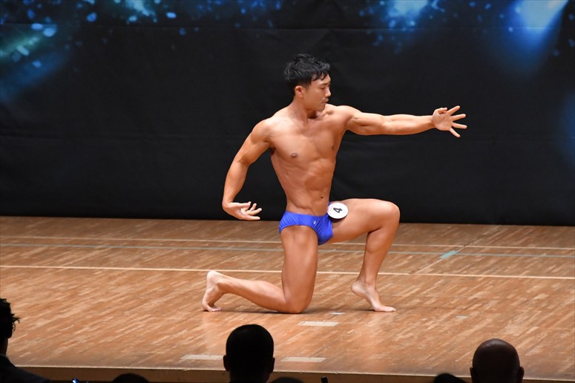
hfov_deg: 6.9
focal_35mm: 300
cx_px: 288
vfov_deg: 4.6
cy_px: 192
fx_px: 4789
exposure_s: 1/400
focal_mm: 200
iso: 6400
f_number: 5.6
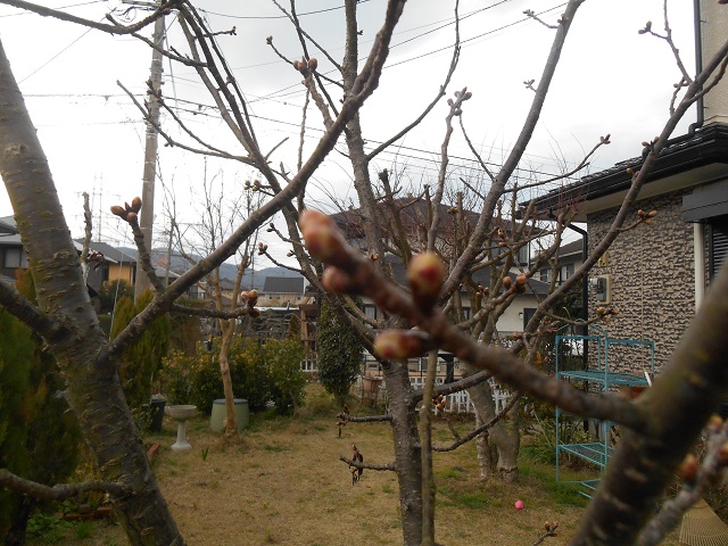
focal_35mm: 26
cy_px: 273
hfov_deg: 67.3
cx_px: 364
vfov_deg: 53.1
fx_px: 547
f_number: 3.4
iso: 220
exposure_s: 1/250
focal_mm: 4.7
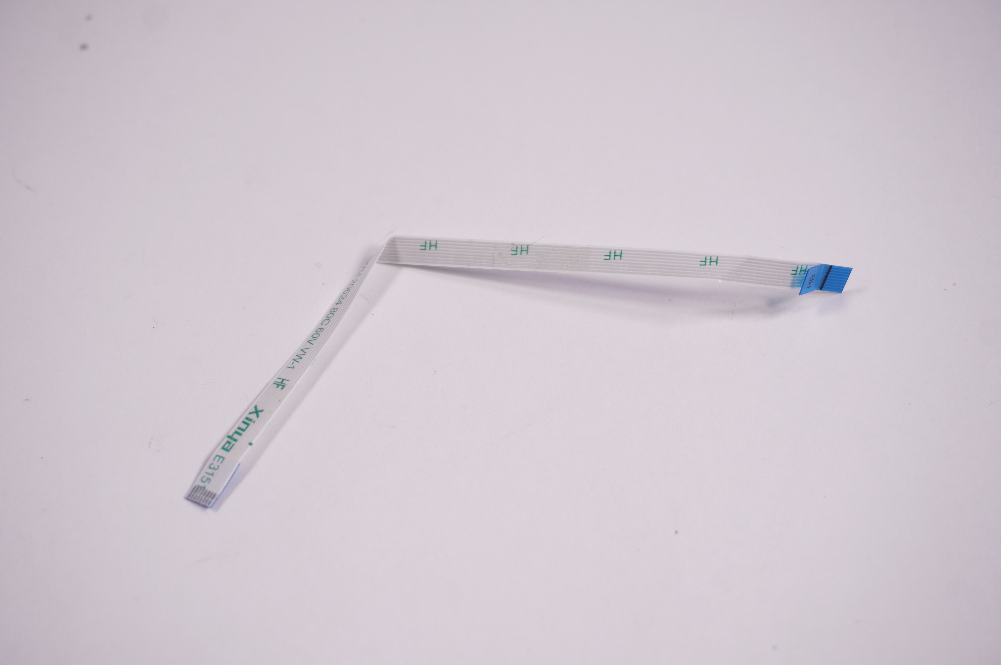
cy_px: 332
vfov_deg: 26.4
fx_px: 1417
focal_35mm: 51
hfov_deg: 38.9
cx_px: 500
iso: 160
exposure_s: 1/250
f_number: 5.6
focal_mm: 34
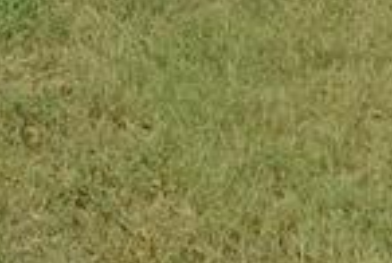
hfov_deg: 19.6
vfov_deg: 9.5
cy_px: -635
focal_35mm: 91
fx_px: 993
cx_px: -188
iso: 640
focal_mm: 13
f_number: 9
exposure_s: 1/200
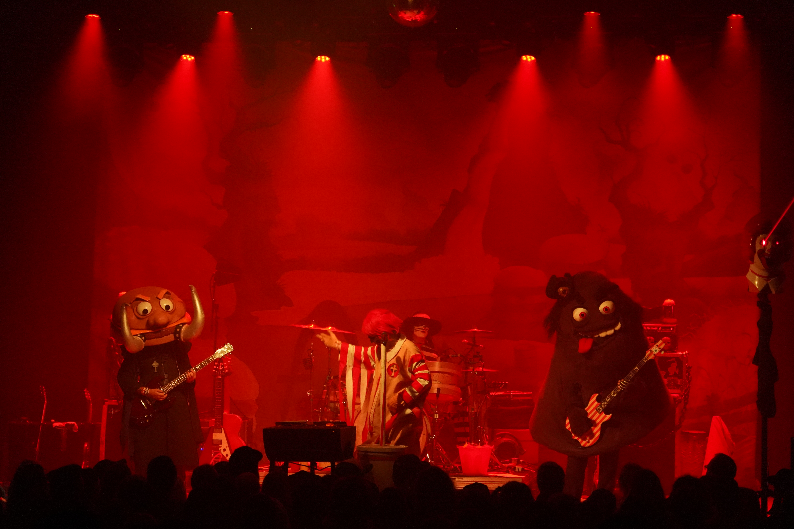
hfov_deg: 19.5
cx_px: 397
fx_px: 2316
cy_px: 264
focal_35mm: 105
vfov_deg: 13.0
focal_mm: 105
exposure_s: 1/160
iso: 10000
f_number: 4
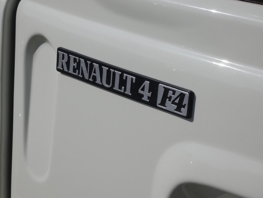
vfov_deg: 14.5
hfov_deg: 19.3
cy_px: 99
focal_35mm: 102
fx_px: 775
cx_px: 132
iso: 80
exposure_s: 1/1000
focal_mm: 18.3
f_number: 7.1
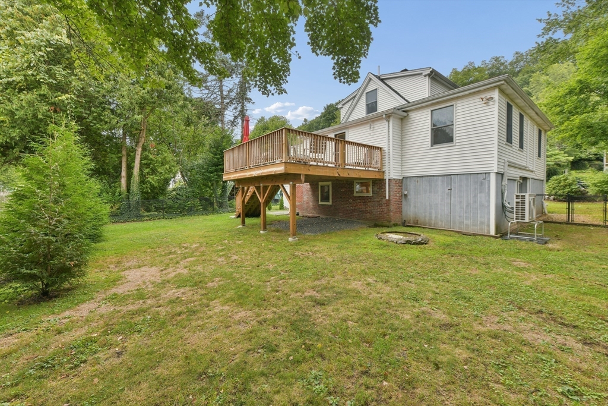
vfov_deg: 81.2
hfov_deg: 104.2
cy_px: 203
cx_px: 304
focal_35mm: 14
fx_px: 236
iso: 640
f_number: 9
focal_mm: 14
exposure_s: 1/200
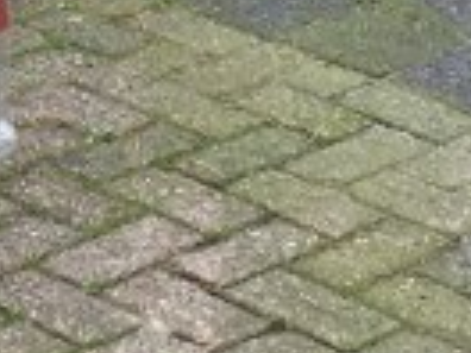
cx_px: 139
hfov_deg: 8.8
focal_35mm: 225
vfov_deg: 6.3
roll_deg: -0.5
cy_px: -449
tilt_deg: -10.9
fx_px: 3061
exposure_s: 1/203
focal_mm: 4.15
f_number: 2.2
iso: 32
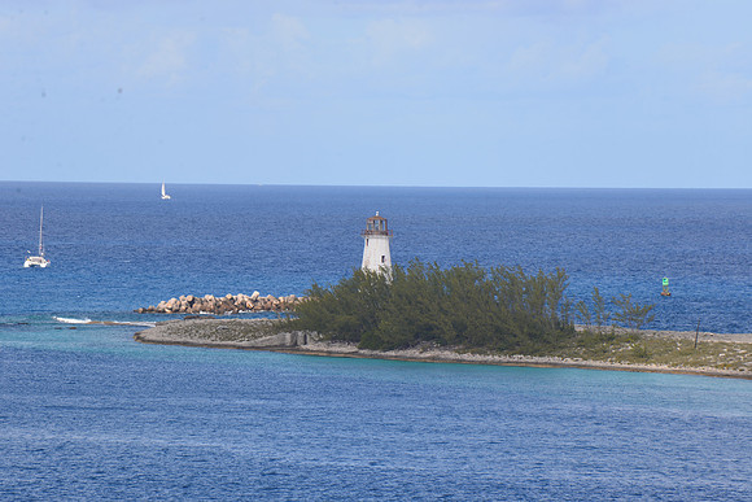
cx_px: 376
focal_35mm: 300
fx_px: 6268
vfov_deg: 4.6
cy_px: 251
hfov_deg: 6.9
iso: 100
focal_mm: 300
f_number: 11
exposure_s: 1/125
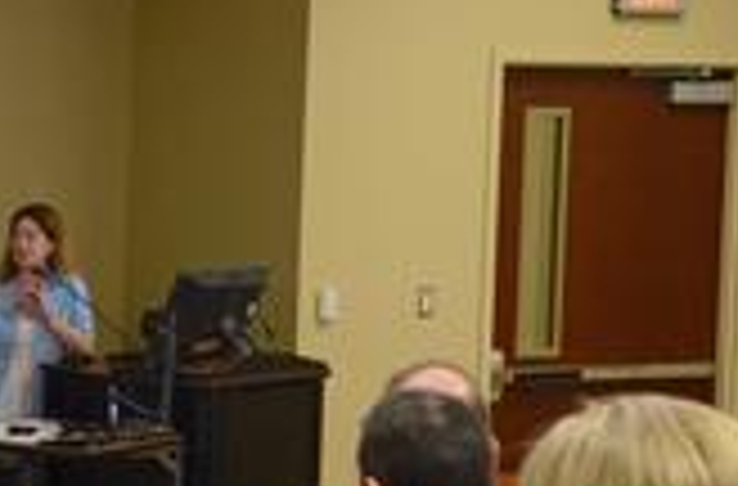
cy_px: 284
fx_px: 3370
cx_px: -36
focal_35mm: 165
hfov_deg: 12.3
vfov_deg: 8.2
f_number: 5.6
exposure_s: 1/200
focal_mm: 40
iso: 3200
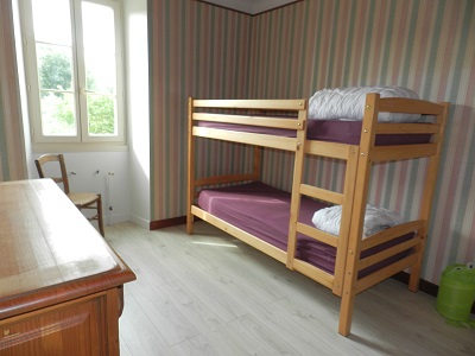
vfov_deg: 58.9
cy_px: 178
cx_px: 238
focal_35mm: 23
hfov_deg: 73.9
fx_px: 316
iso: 160
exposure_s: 1/50
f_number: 3.4
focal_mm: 4
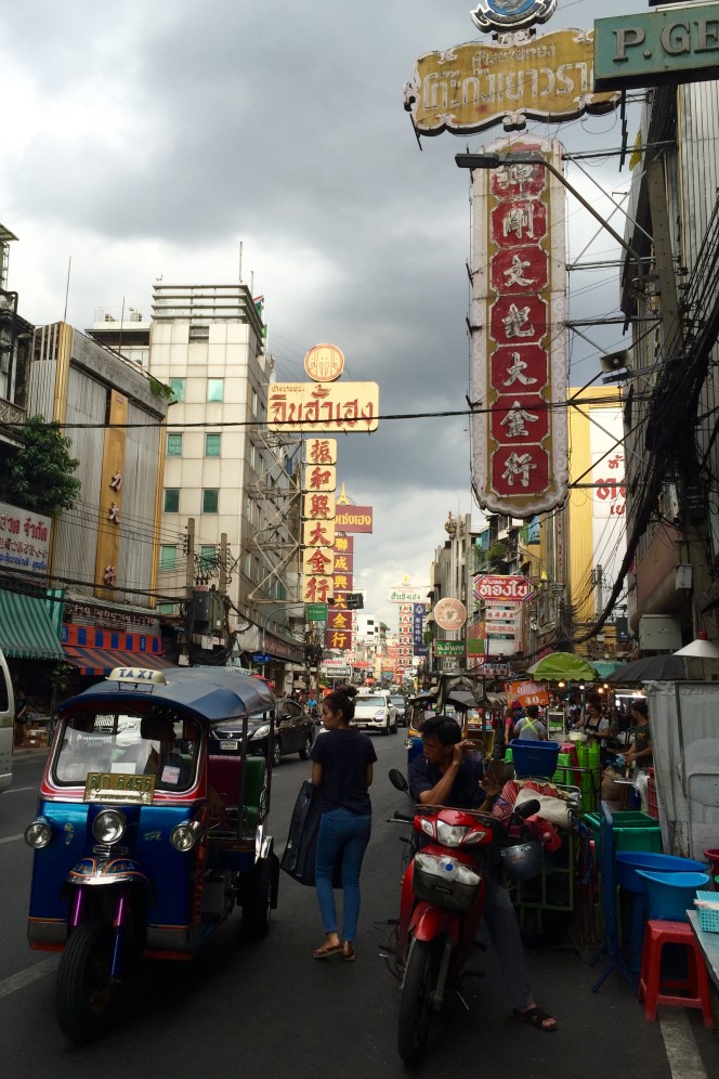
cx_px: 315
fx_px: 929
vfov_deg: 60.3
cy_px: 533
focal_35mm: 31
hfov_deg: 42.2
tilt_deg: +10.1
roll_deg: -0.8
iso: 32
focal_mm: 4.15
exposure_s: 1/682
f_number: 2.2
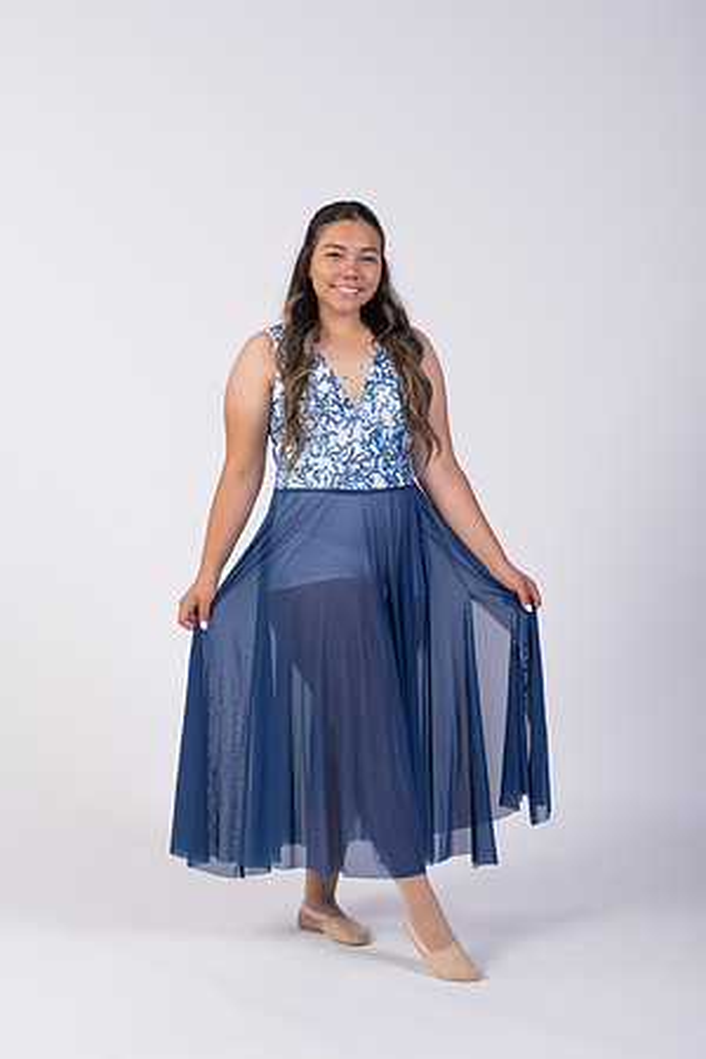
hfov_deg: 14.9
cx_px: 353
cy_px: 530
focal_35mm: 92
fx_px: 2706
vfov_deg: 22.1
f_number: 7.1
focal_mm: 92
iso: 400
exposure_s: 1/160
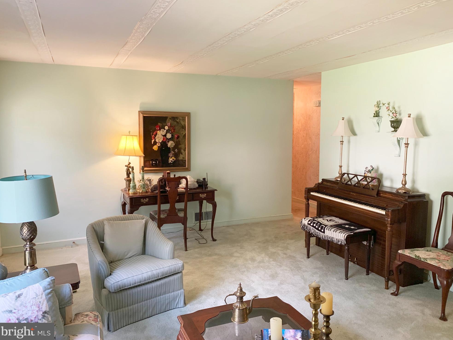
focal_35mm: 27
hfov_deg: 65.3
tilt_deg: -5.6
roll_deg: +0.6
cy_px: 165
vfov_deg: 51.3
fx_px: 353
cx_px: 232
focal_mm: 4.25
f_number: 1.8
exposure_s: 1/60
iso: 160
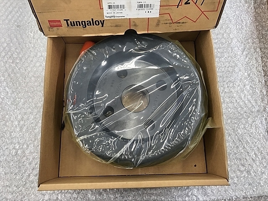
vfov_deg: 49.7
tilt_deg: -76.1
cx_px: 134
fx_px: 217
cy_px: 100
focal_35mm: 28
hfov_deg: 63.4
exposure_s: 1/30
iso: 25
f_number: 1.8
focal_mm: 3.99
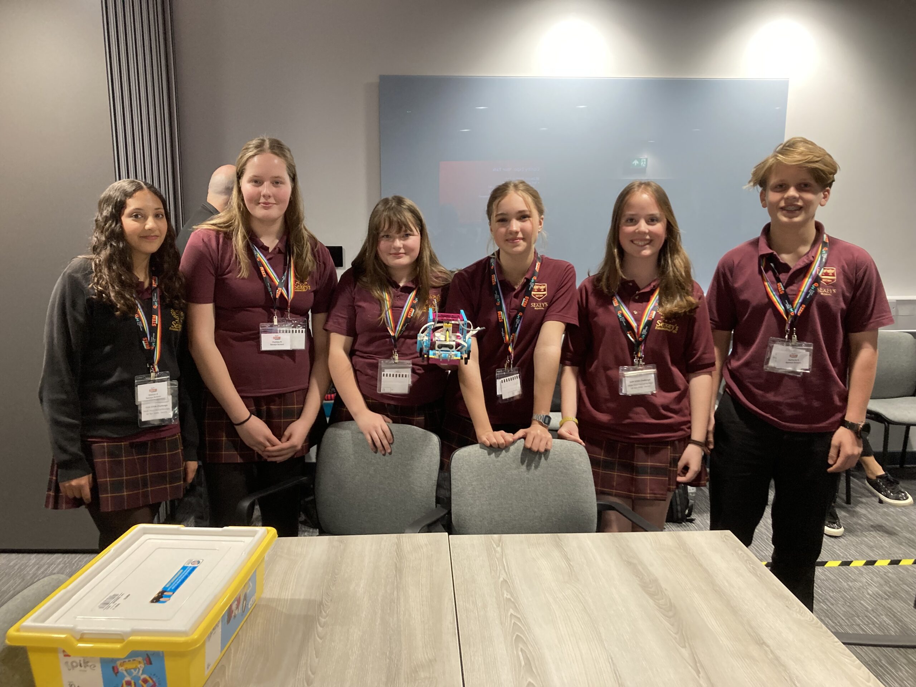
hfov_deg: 63.4
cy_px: 344
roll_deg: +0.4
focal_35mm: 28
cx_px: 458
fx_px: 741
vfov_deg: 49.7
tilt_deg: -6.7
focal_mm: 3.99
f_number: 1.8
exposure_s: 1/50
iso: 200
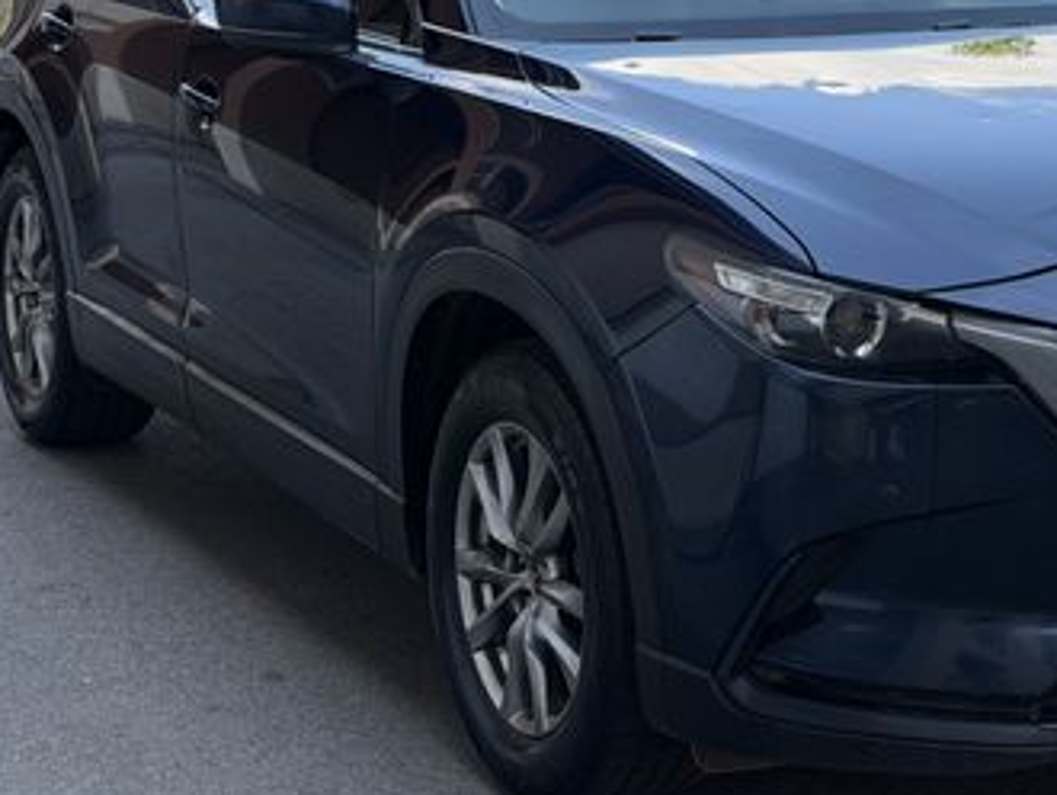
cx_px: 785
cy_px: 224
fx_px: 2842
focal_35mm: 93
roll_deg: +0.5
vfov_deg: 15.9
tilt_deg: -9.2
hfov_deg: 20.9
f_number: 1.78
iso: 80
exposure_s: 1/747
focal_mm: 6.76
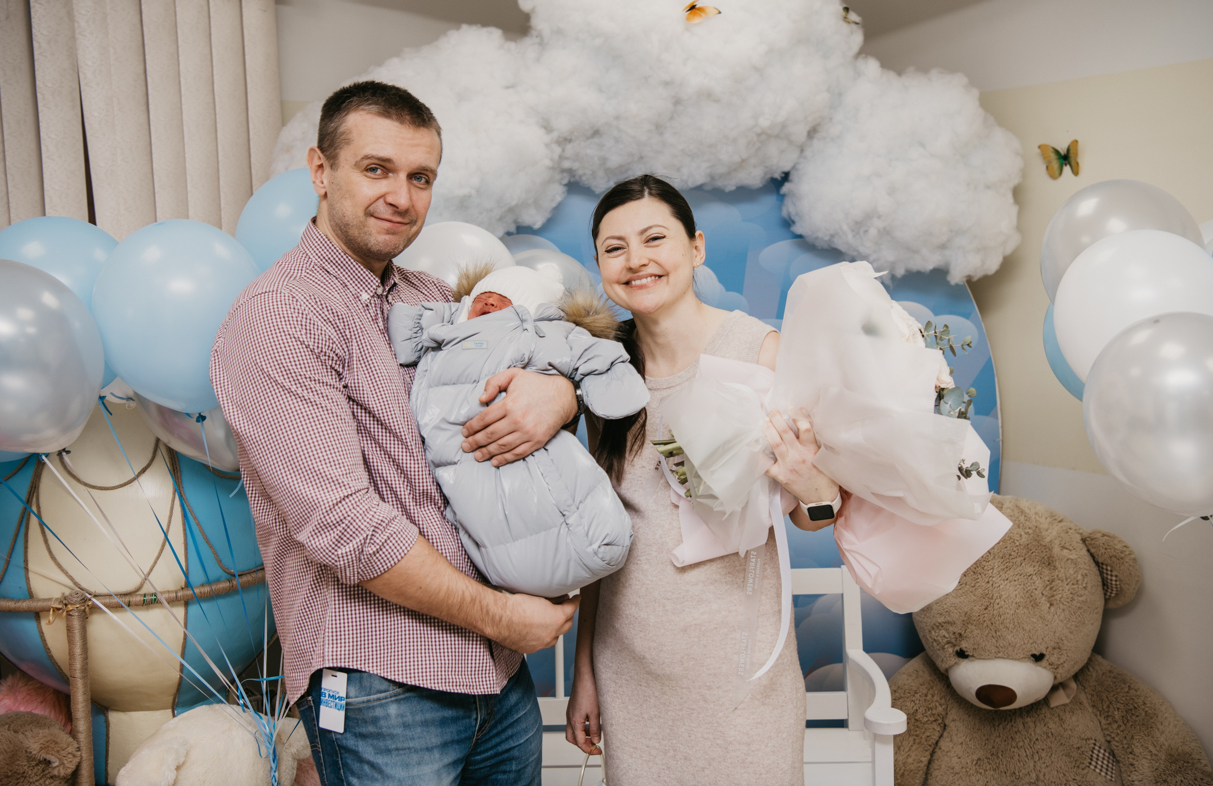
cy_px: 369
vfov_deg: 33.2
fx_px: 1319
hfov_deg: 49.4
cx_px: 625
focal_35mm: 40
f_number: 4
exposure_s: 1/160
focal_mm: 38
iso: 125
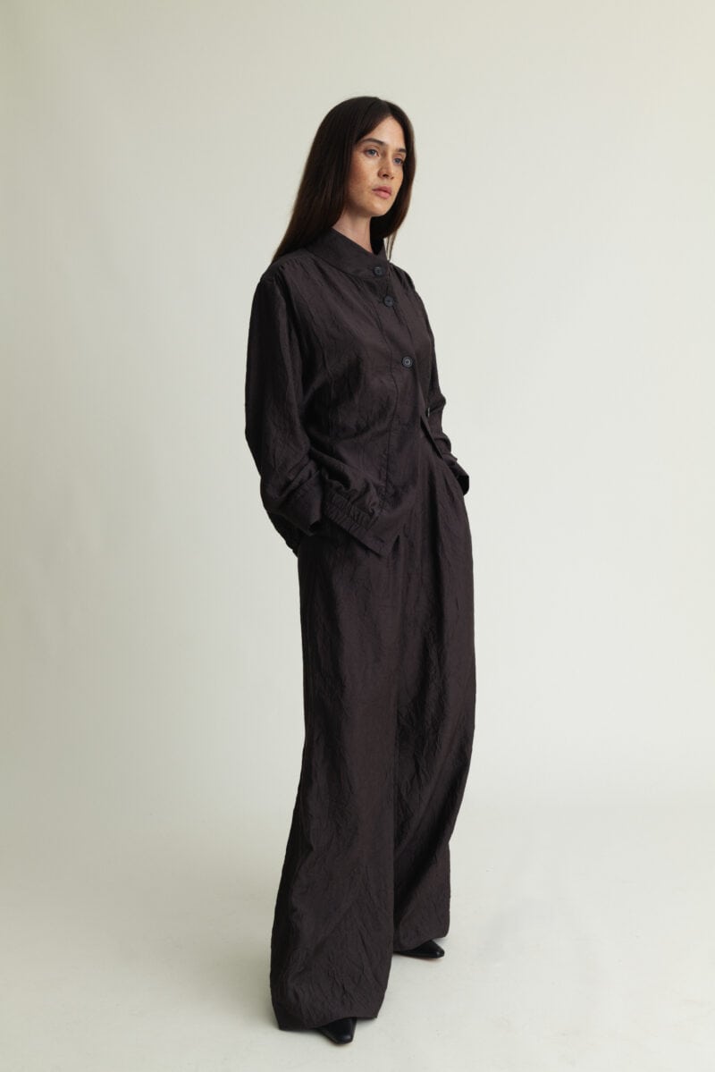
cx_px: 358
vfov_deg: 54.4
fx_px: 1042
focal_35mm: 35
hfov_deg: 37.9
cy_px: 536
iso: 200
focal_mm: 35
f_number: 8
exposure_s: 1/200
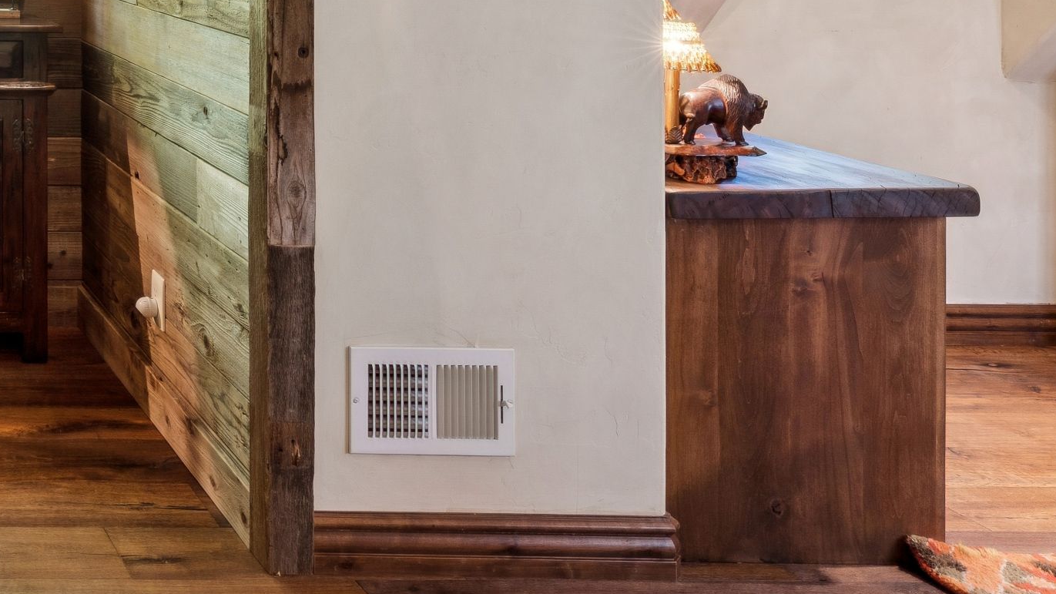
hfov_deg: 34.0
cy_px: -94
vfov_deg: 24.3
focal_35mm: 45
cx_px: -283
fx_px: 1263
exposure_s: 1.6
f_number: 13
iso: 100
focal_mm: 16.4
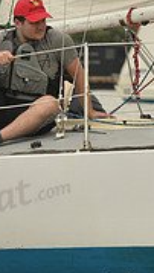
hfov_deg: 2.5
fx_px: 3571
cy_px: 109
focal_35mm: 493
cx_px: 151
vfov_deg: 4.4
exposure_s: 1/1600
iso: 320
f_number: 5.6
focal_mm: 145
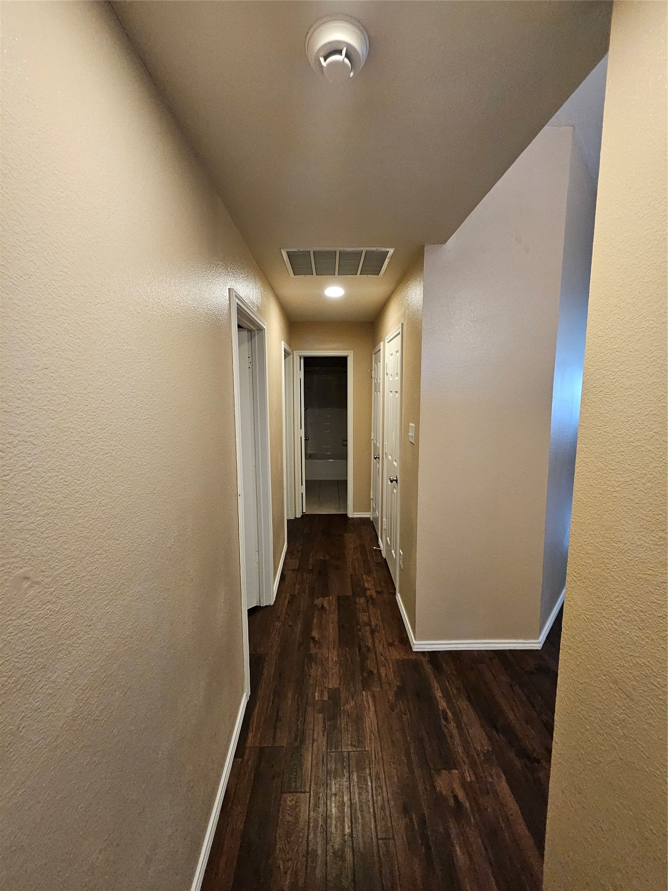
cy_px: 446
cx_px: 334
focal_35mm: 13
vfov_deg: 106.2
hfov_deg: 89.9
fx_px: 334
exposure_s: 1/60
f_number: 2.2
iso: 400
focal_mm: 1.74
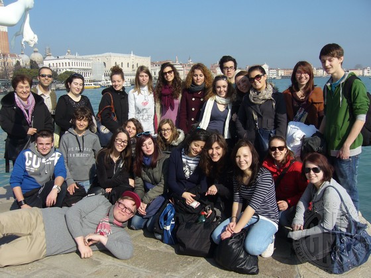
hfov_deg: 52.6
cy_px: 139
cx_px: 186
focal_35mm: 35
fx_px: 375
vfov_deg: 40.7
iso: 80
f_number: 5.6
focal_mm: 5.8
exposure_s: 1/400
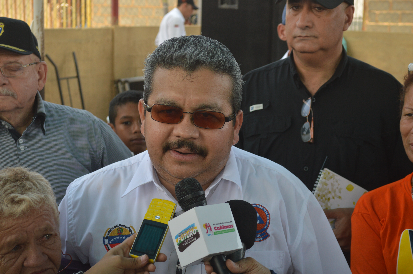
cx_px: 206
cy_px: 137
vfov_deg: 25.7
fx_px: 602
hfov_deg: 37.9
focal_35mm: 52
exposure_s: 1/125
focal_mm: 35
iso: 100
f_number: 5.6
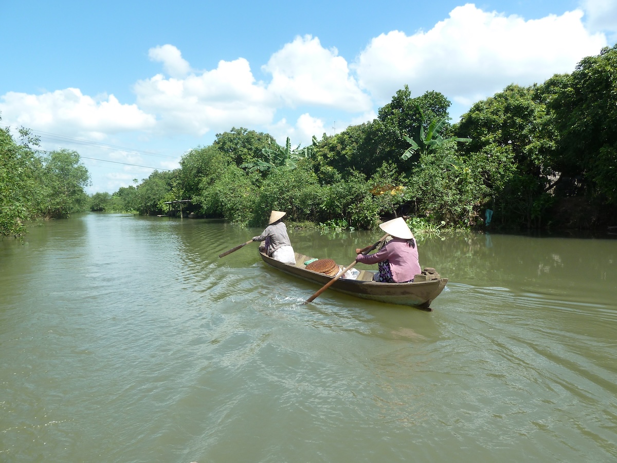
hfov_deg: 69.4
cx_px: 308
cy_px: 232
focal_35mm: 25
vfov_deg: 54.9
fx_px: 446
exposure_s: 1/400
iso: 80
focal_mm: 4.1
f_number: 4
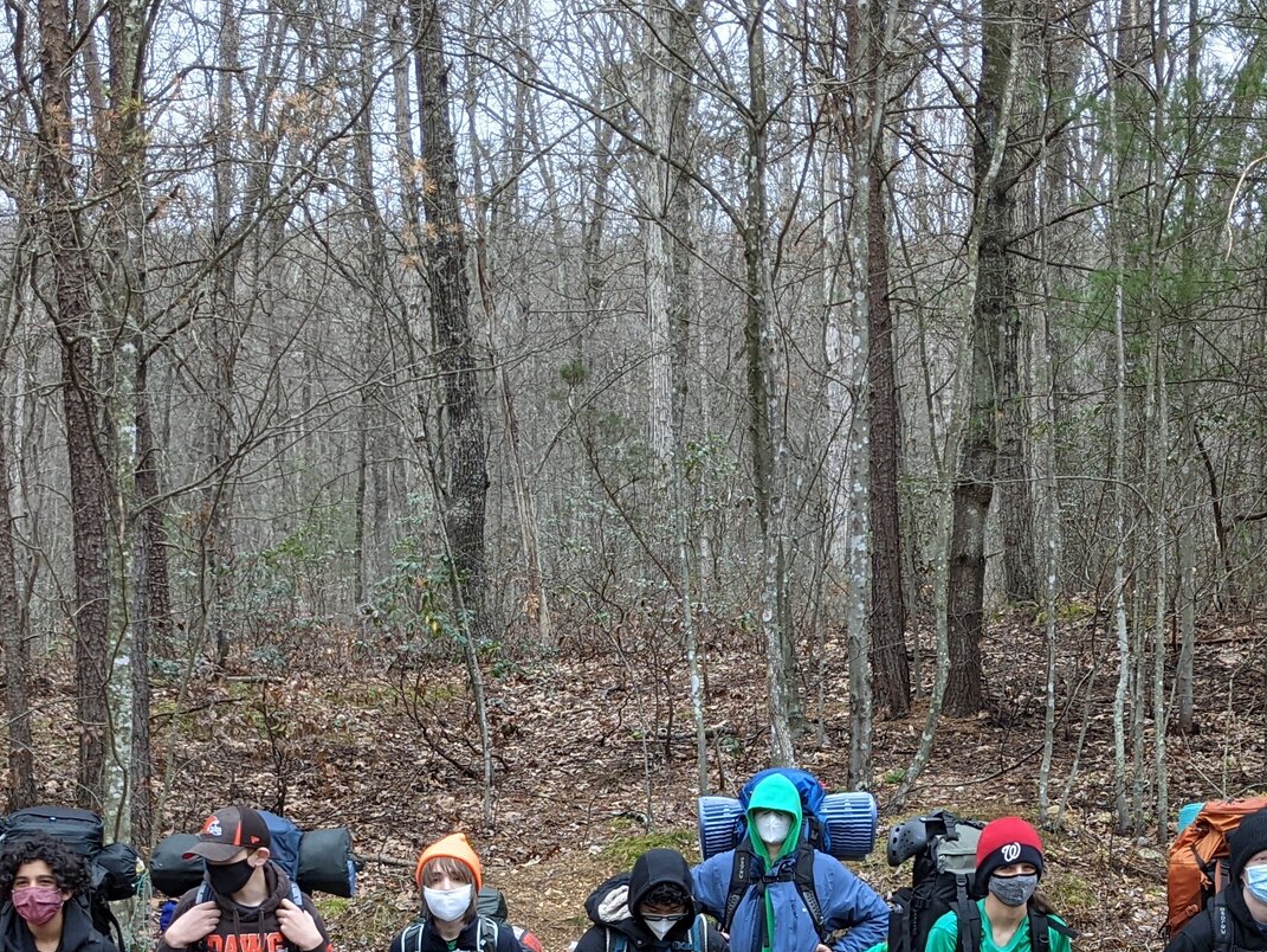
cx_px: 713
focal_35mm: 63
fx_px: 2307
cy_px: 998
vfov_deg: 22.2
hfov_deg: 30.7
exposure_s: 1/109
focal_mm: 4.38
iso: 52
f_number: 1.73
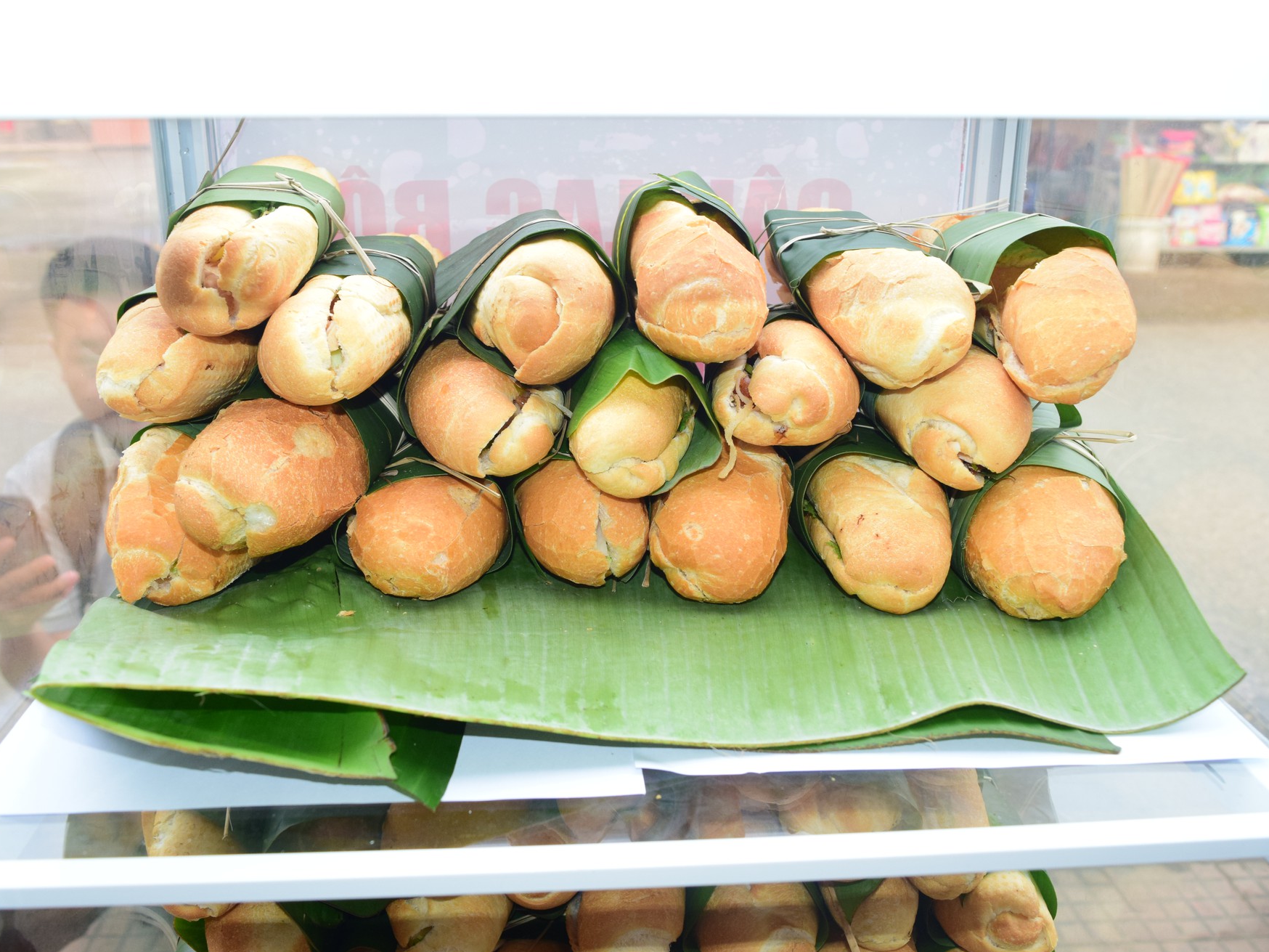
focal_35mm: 33
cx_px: 623
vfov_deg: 42.9
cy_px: 482
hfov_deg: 55.3
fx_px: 1210
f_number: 6.3
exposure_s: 1/160
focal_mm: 20
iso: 800
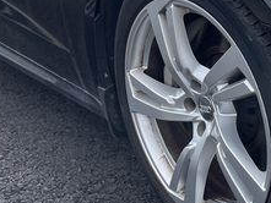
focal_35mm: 94
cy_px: 1
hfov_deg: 20.1
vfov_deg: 15.5
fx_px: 736
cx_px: 282
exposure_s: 1/2092
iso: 32
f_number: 1.6
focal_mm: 4.2
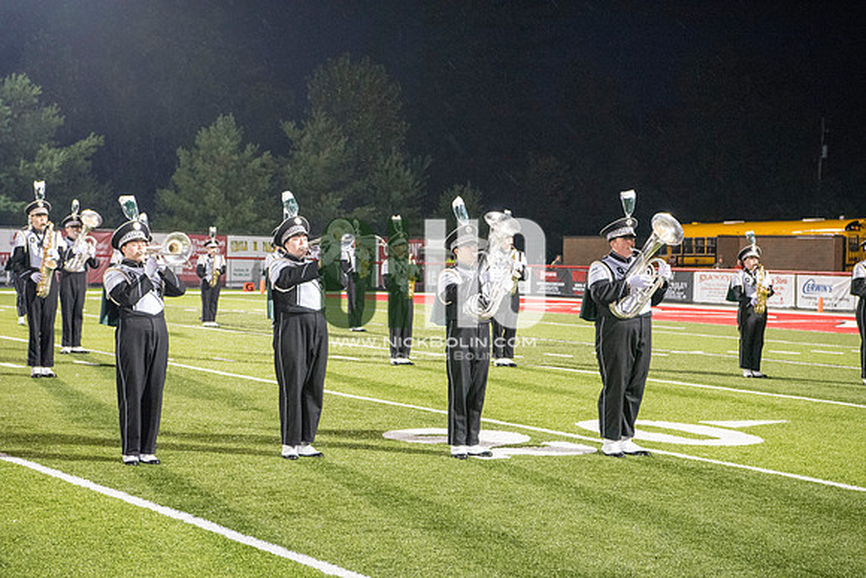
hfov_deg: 28.8
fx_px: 1684
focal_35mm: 70
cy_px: 289
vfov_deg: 19.5
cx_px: 433
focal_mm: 70
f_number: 5.6
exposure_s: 1/125
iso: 5000
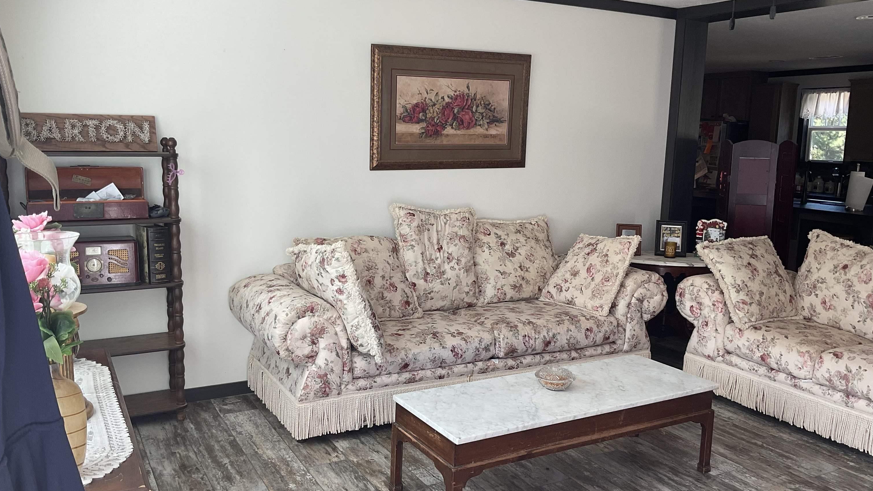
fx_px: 741
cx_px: 434
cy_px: 256
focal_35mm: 32
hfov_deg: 61.0
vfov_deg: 36.7
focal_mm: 3
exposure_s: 1/122
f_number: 1.8
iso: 32
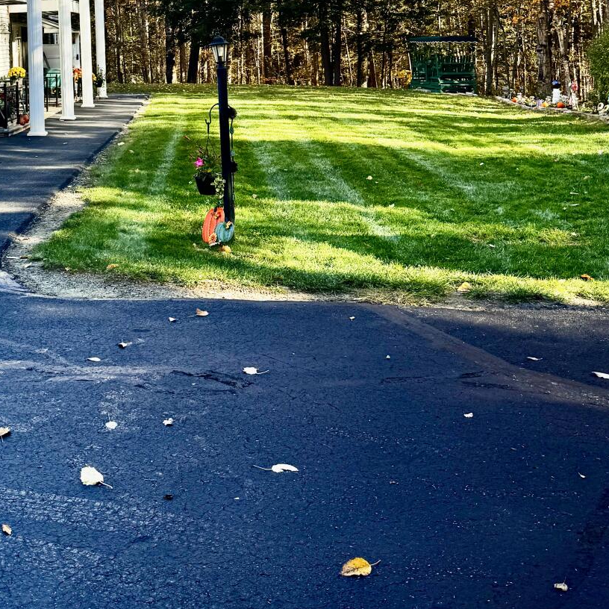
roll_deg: +2.2
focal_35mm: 52
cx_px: 162
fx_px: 1035
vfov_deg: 30.7
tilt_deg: +1.7
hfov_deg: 32.3
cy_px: 13
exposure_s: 1/747
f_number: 1.78
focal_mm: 6.76
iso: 80
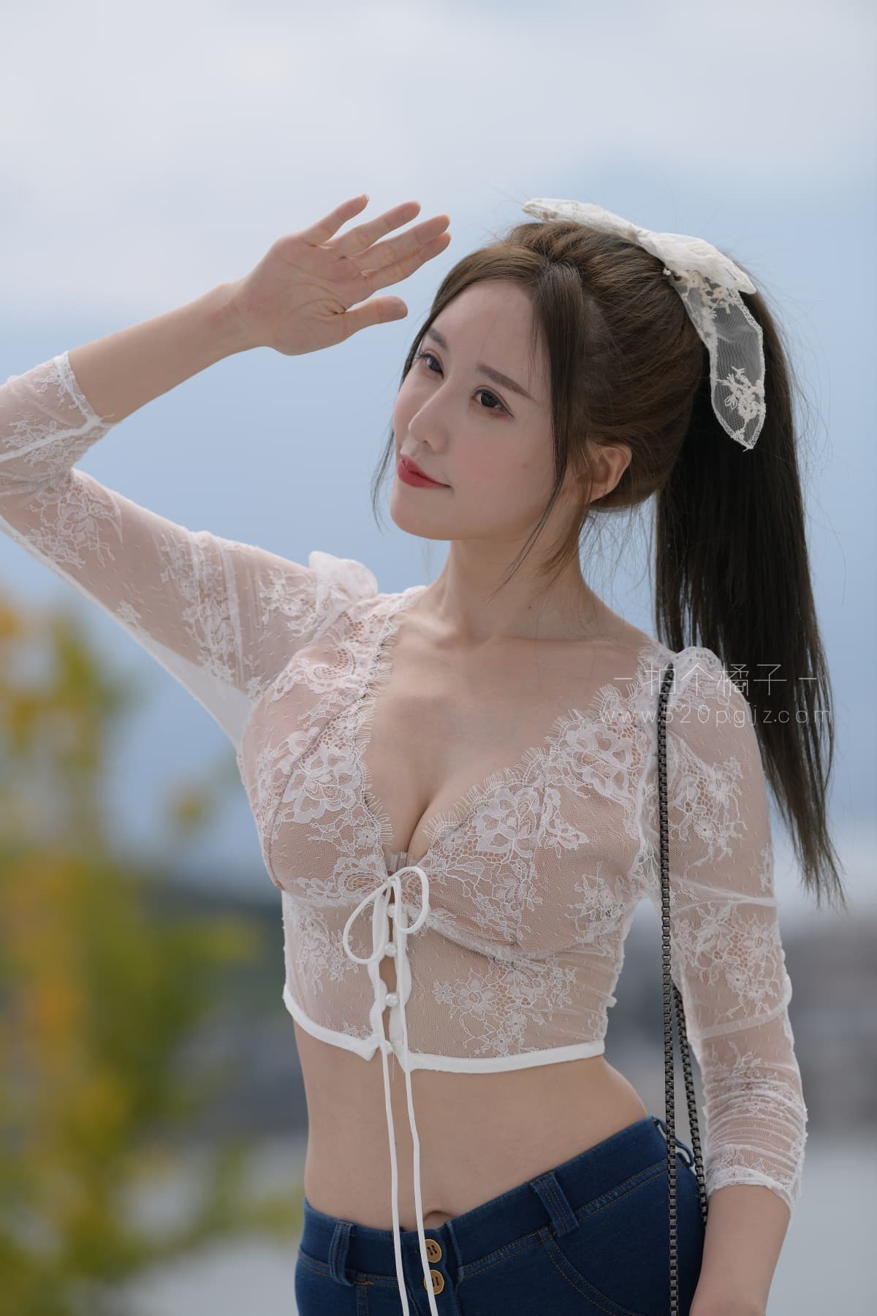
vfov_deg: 11.7
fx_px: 6394
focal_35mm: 175
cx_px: 438
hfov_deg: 7.8
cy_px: 658
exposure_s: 1/1000
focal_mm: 175
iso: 64
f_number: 4
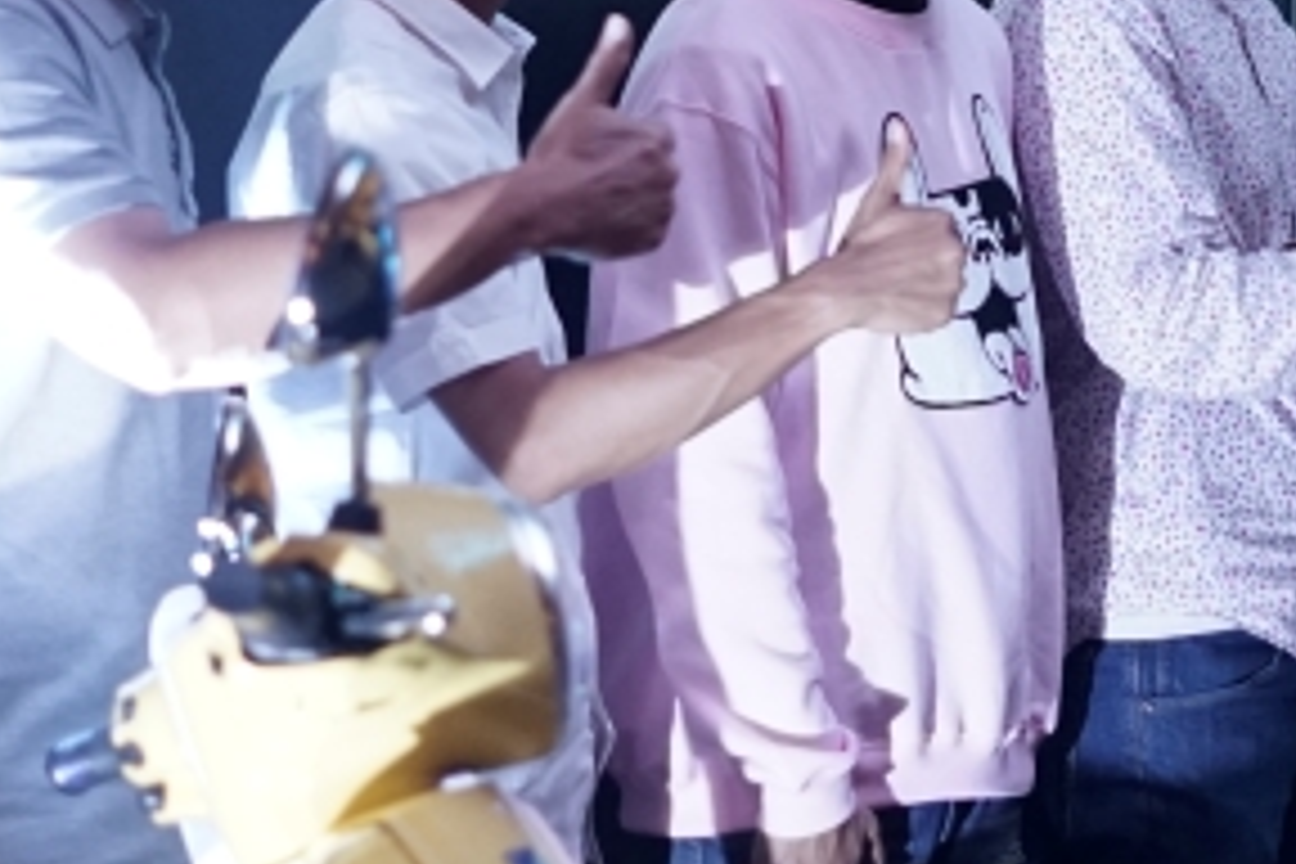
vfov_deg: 7.7
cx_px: 1188
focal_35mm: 178
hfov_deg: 11.5
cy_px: 38
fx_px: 6407
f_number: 2
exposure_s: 1/80
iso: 2000
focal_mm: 50
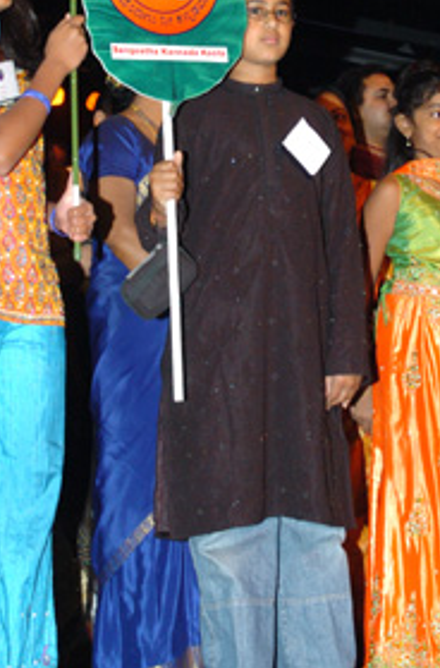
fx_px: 1551
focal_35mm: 84
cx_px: 264
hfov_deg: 16.1
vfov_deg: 23.8
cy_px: 105
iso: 400
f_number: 4.5
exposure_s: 1/200
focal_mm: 26
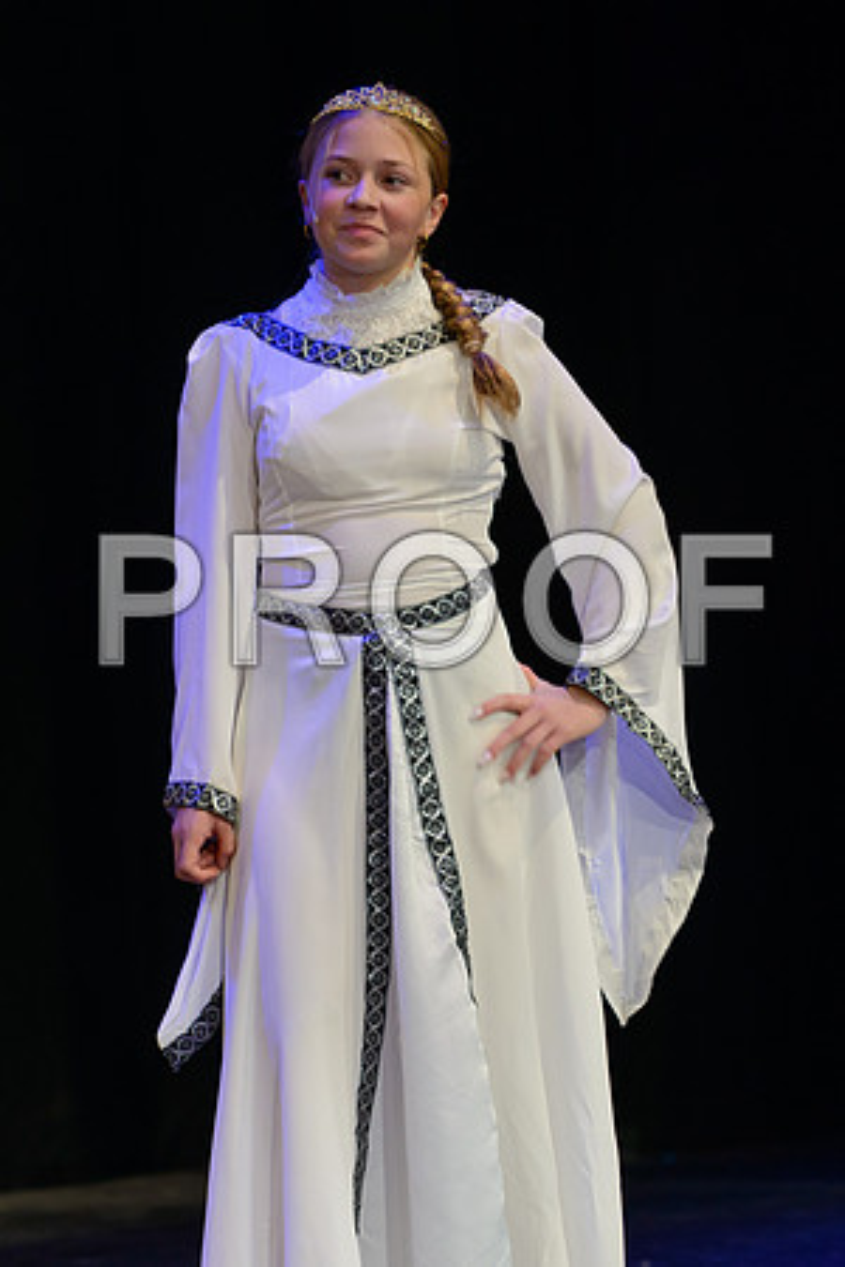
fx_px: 7405
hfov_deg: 6.5
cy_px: 614
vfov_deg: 9.8
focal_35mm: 210
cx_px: 500
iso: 1000
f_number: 3.5
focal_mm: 125
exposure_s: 1/125
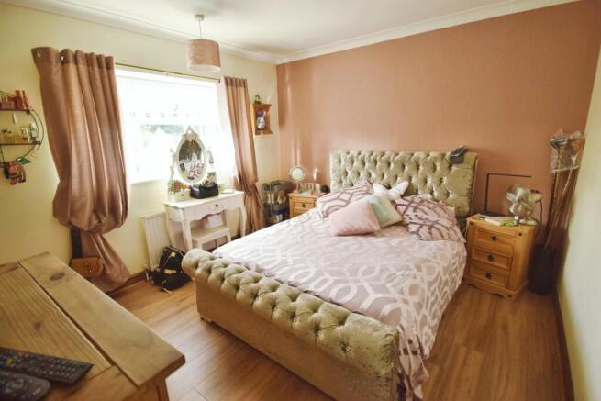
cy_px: 200
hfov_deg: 92.4
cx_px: 300
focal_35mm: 17
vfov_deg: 69.7
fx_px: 288
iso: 500
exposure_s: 1/60
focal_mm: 11.5
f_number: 4.2
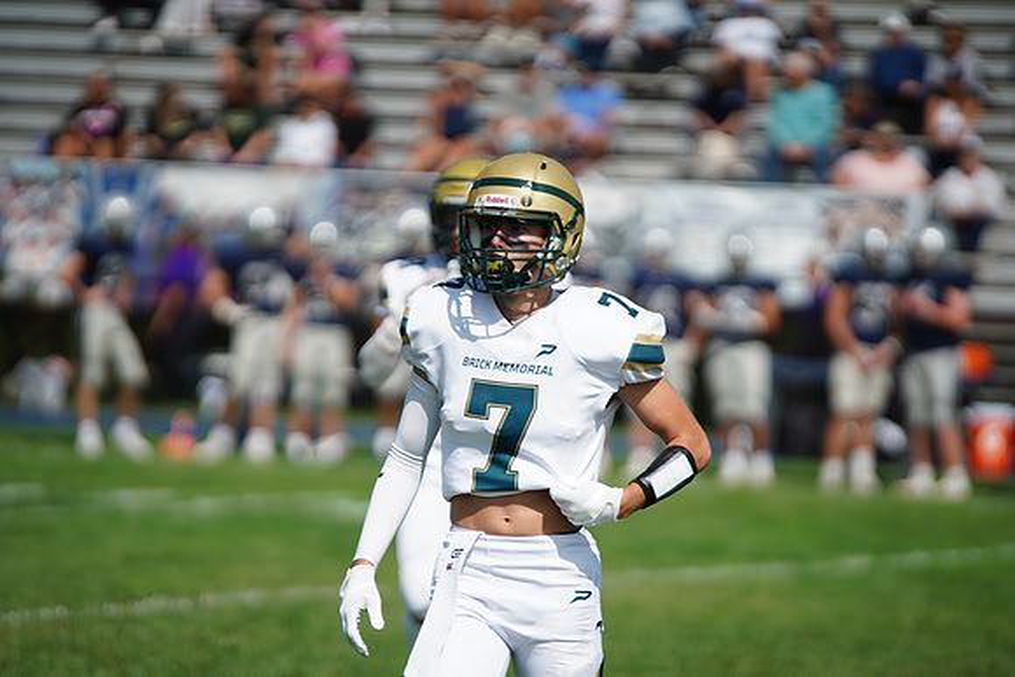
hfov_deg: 6.9
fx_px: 8460
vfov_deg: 4.6
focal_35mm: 300
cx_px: 508
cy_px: 338
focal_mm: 300
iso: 400
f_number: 2.8
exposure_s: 1/8000
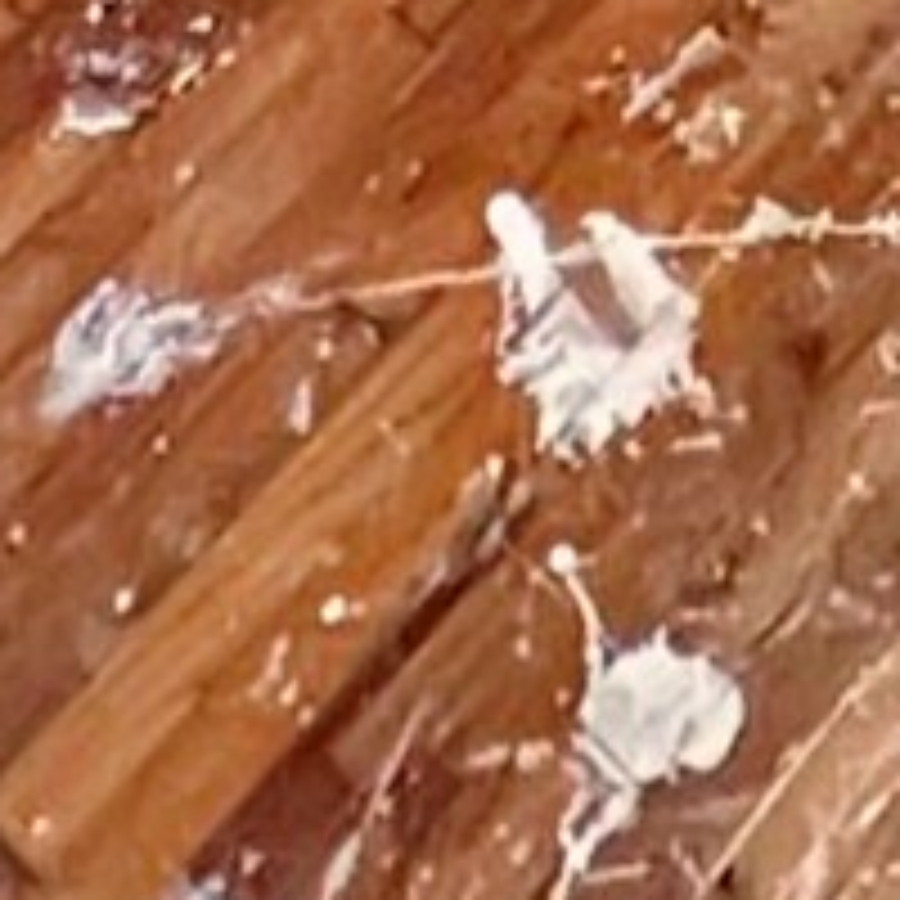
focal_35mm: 127
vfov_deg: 9.4
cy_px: -2128
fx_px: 3736
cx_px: 1224
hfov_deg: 13.2
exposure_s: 1/60
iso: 500
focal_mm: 2.22
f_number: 2.2
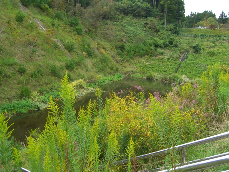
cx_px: 114
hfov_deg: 49.0
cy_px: 86
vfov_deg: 37.7
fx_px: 251
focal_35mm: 38
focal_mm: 7.9
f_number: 2.8
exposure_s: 1/320
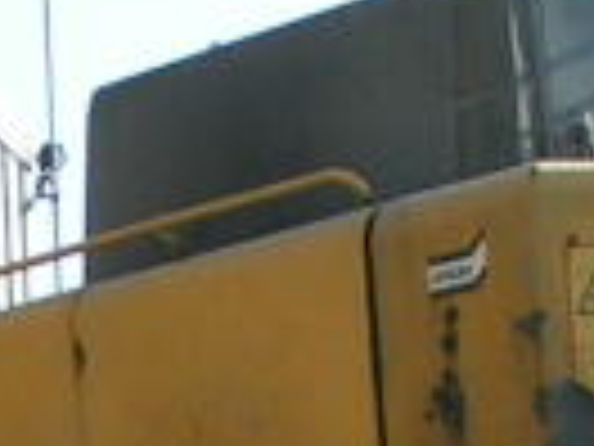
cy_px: 707
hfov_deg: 7.2
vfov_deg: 5.4
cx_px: 27
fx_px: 4685
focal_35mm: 273
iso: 50
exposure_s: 1/200
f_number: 5.6
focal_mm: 6.9
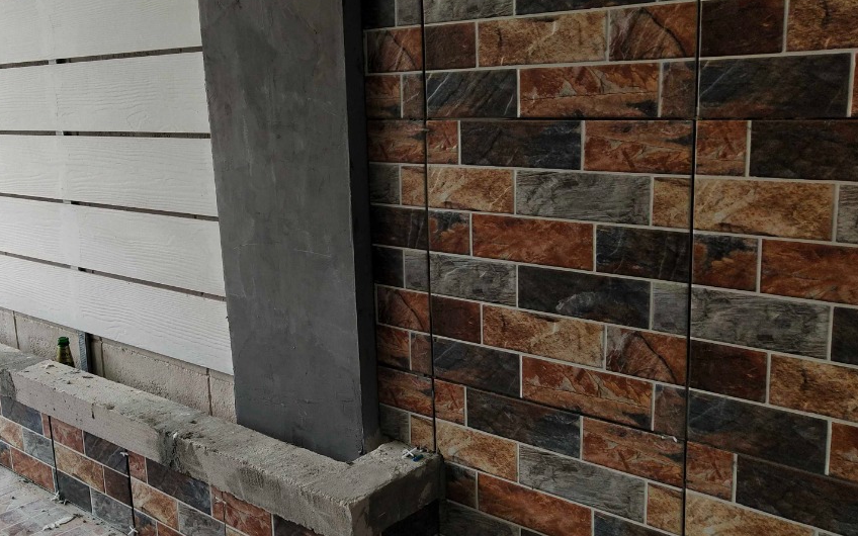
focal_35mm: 45
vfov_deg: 28.6
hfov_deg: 43.8
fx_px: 1052
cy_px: 263
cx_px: 289
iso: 102
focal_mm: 3.95
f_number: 1.8
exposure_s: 1/100
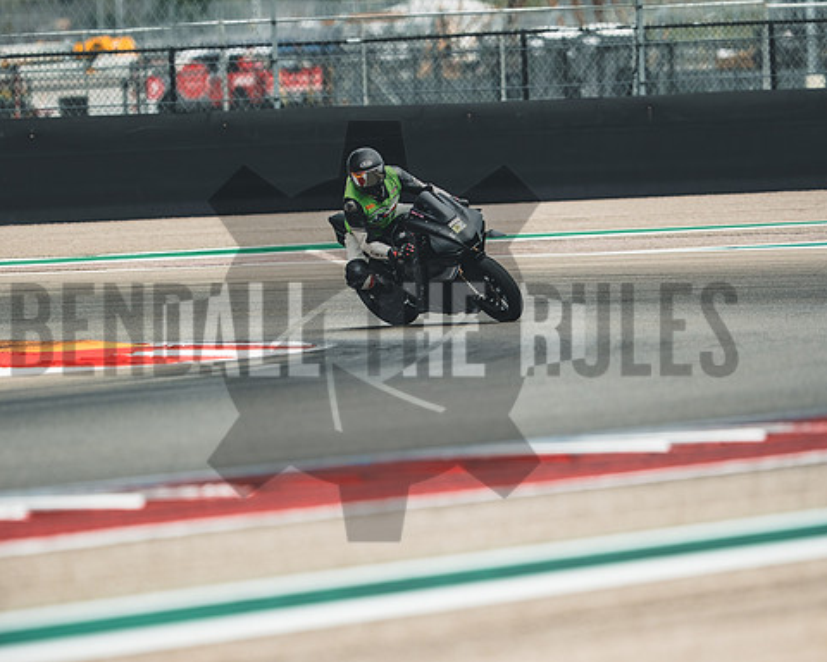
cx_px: 374
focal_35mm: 476
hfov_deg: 4.1
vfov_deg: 3.3
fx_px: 11651
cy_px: 332
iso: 400
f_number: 2.8
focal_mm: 280
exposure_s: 1/1250
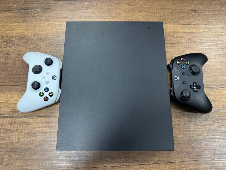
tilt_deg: -74.7
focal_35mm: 24
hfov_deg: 71.6
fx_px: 157
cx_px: 113
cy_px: 85
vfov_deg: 56.8
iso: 200
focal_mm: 6.76
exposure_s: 1/50
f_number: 1.78
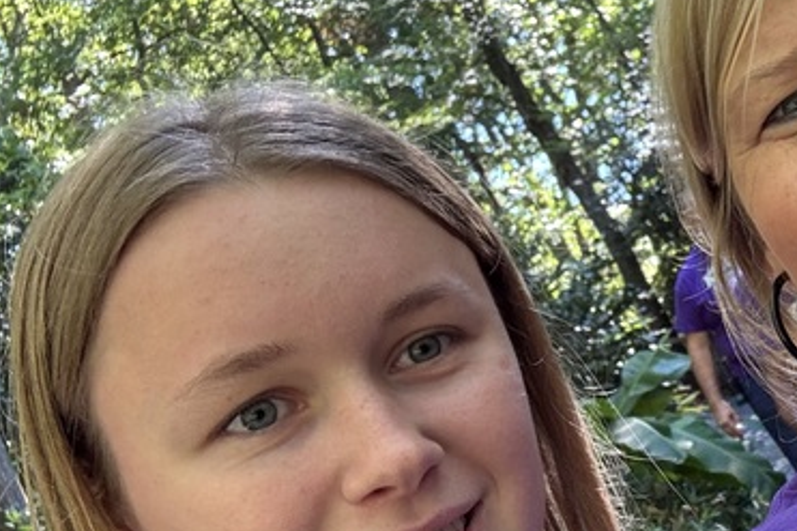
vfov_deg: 20.5
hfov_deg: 28.0
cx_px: 861
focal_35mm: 66
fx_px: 1460
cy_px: 148
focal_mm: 2.69
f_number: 1.9
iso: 80
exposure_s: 1/83
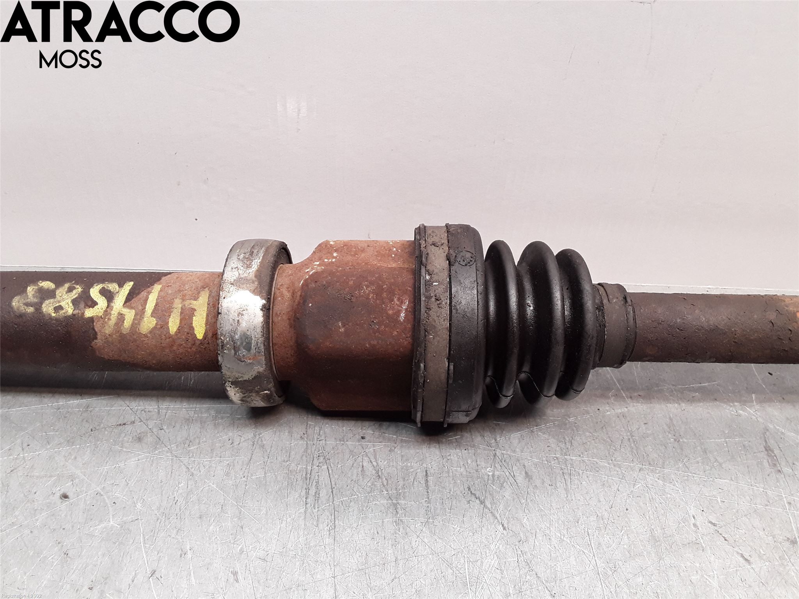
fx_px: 646
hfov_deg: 63.4
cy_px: 300
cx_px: 400
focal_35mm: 28
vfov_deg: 49.7
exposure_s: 1/50
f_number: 1.9
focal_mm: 2.91
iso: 64
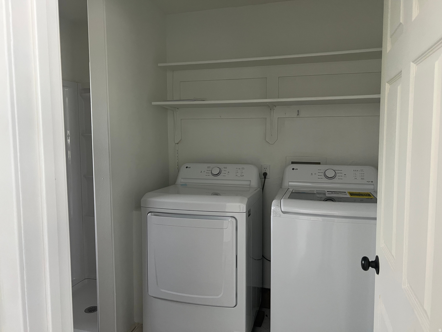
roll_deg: -0.1
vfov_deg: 53.1
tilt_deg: -4.9
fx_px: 332
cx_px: 221
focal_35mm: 26
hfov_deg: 67.3
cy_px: 166
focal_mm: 5.7
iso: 125
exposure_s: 1/99
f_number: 1.5
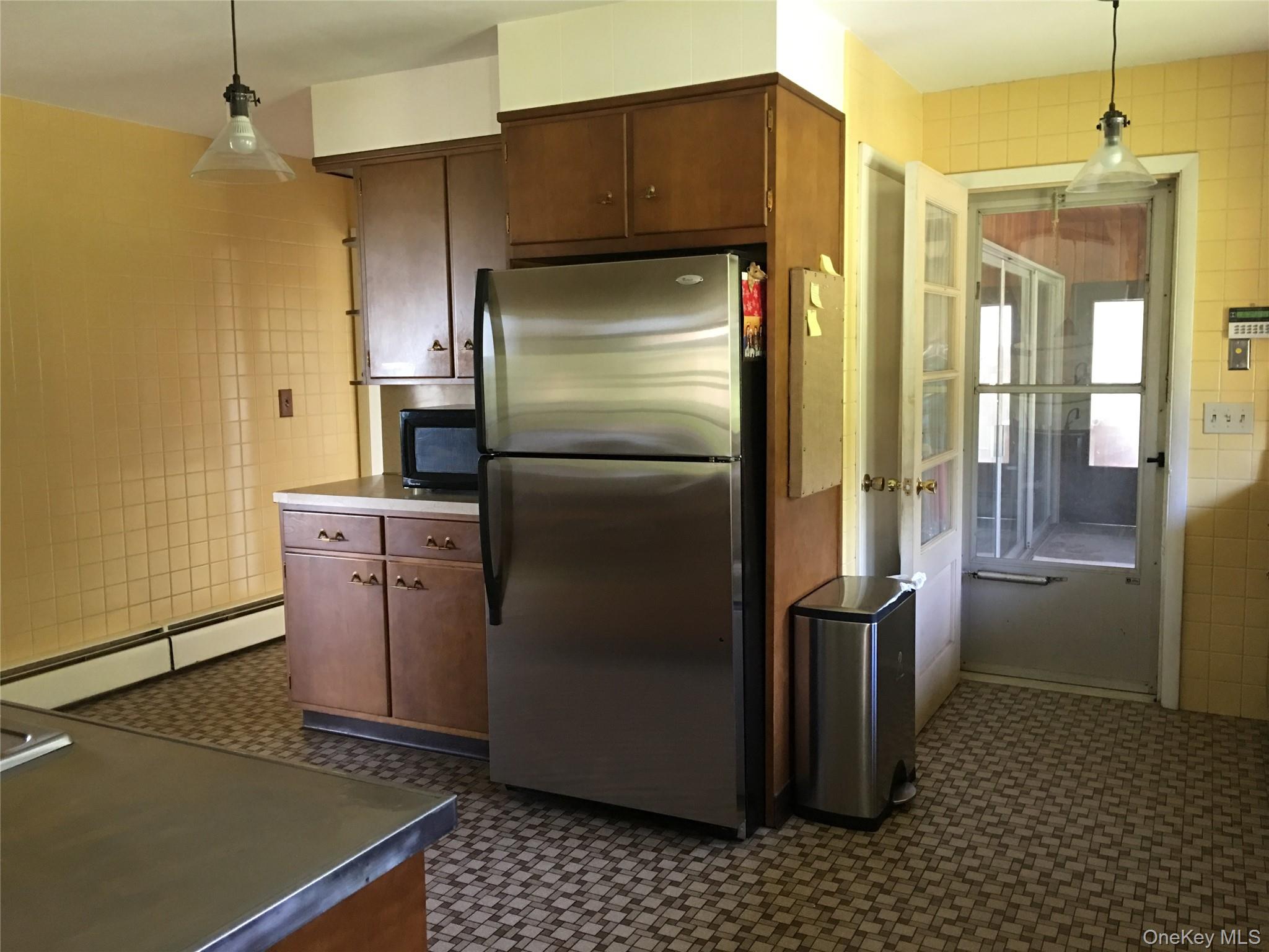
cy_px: 476
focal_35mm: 29
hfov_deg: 61.7
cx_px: 634
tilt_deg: -6.1
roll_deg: +0.7
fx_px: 1063
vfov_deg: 48.2
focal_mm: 4.15
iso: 80
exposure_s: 1/10
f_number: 2.2
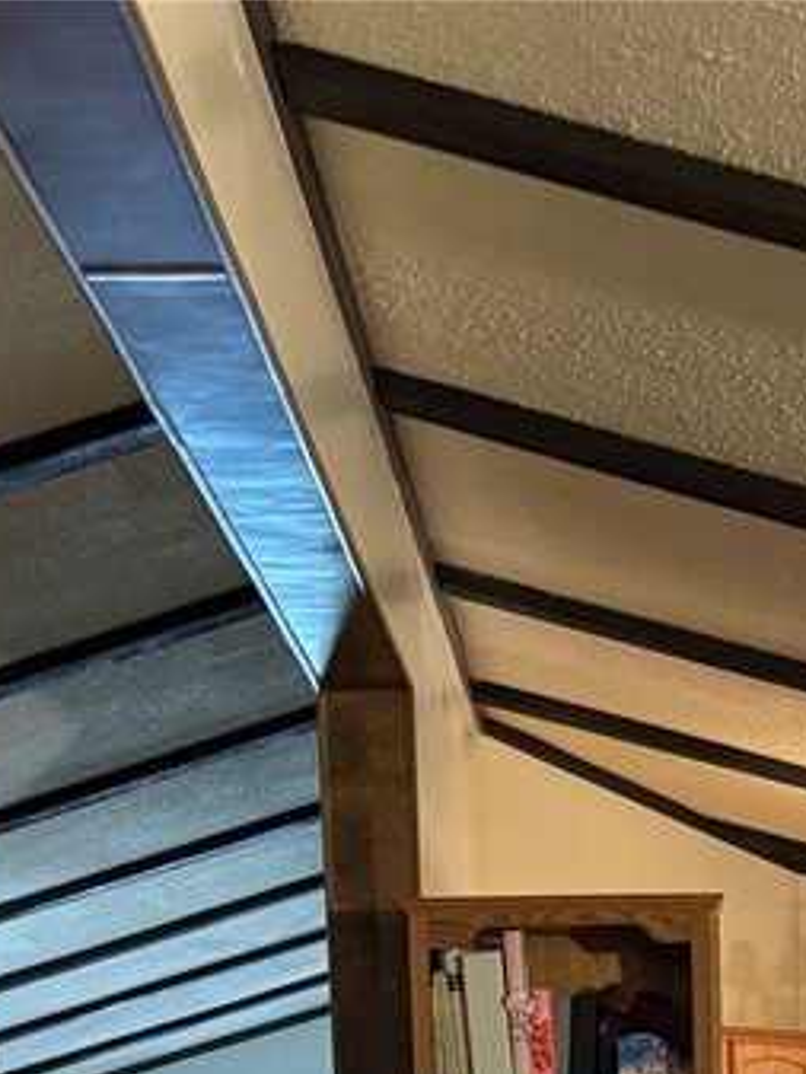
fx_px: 2451
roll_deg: +0.1
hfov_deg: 18.5
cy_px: 1629
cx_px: 621
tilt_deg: -8.6
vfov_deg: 20.8
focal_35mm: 79
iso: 500
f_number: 1.6
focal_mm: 5.96
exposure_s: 1/40
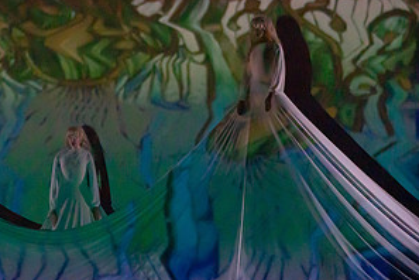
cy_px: 42
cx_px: 56
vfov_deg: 4.1
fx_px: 3934
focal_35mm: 338
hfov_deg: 6.1
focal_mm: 173
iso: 6400
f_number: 5.6
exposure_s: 1/320
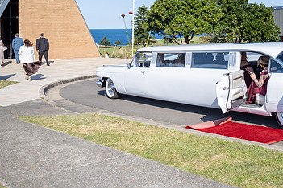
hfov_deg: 39.2
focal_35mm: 49
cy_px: 34
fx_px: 385
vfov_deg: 26.9
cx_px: 214
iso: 200
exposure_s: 1/8000
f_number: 2.8
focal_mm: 28
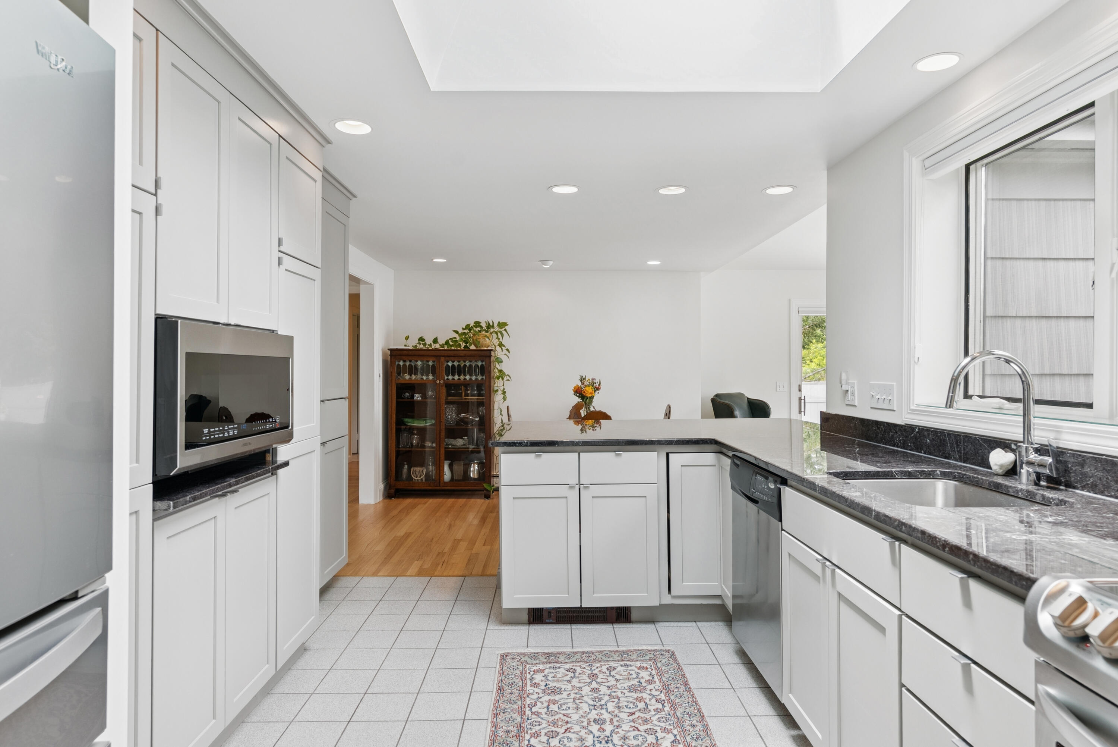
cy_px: 374
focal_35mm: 21
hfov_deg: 81.2
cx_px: 559
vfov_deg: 59.5
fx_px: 652
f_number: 7.1
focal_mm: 21
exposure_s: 1/30
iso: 320
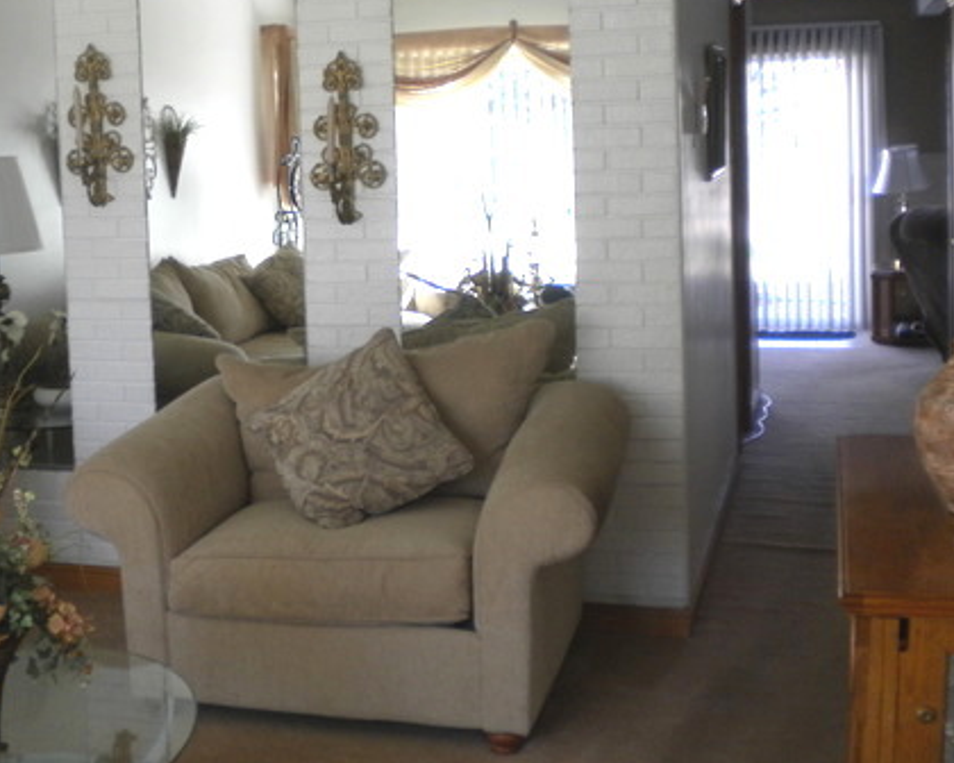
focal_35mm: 52
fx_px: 1468
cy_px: 275
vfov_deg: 29.0
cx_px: 273
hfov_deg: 35.4
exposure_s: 1/63.8
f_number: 3.1
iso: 205
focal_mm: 6.3
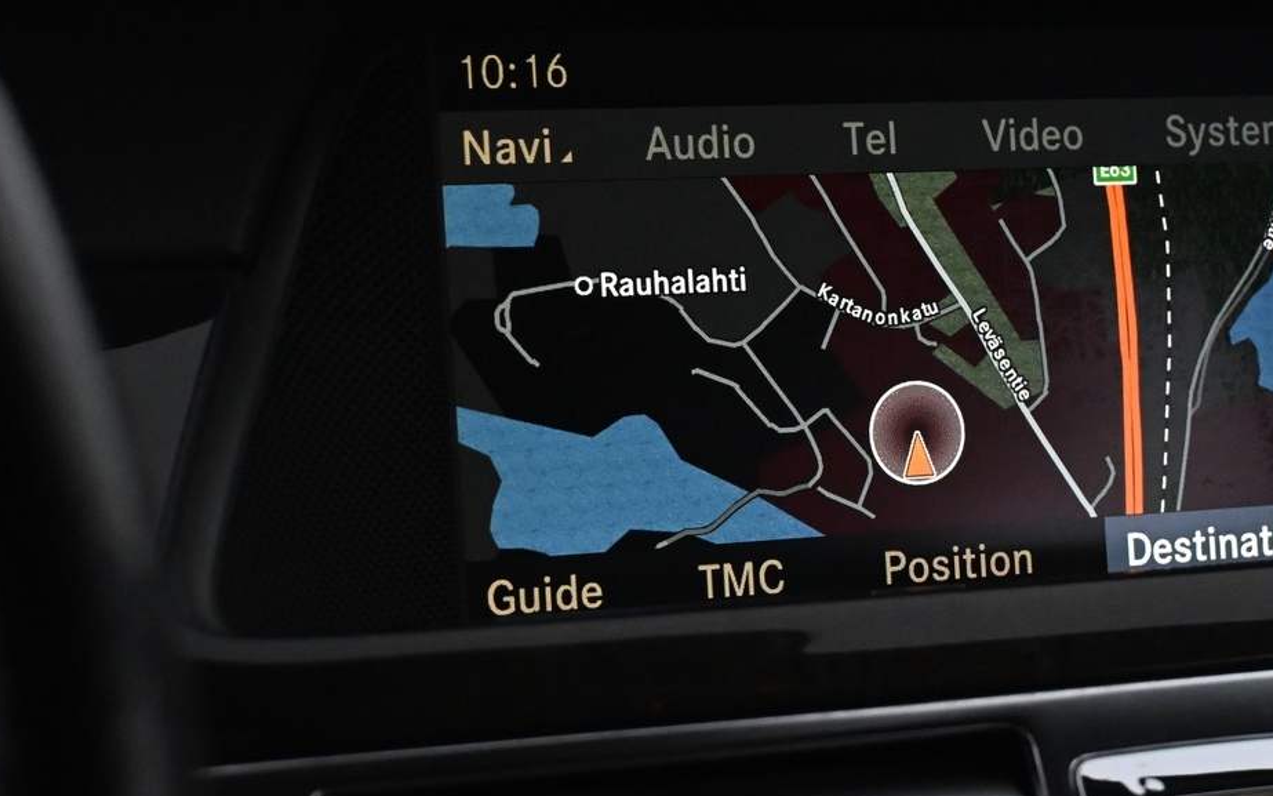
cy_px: 315
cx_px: 990
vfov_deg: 12.8
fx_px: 3539
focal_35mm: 102
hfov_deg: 20.2
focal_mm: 38
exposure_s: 1/80
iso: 3200
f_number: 5.6
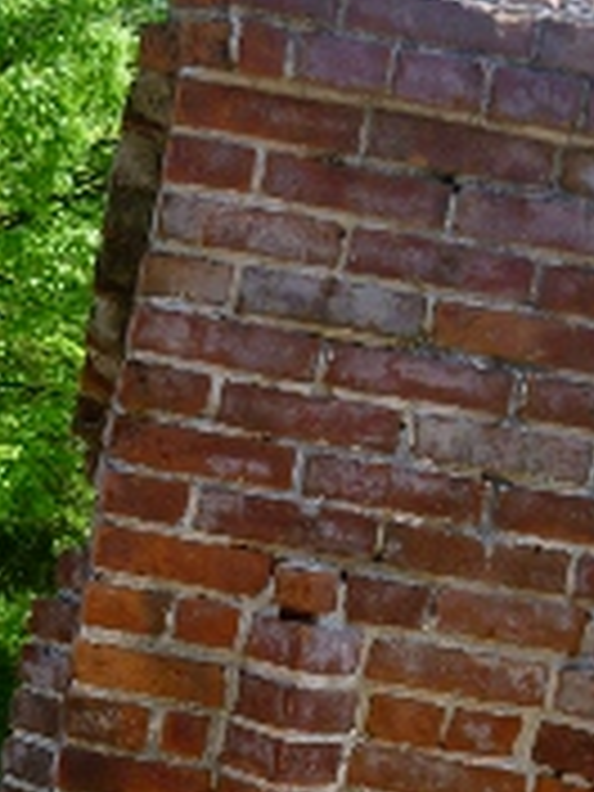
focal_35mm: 102
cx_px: 92
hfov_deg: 14.4
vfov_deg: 18.8
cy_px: 770
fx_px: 2334
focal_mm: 6.4
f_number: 2.9
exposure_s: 1/400
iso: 100
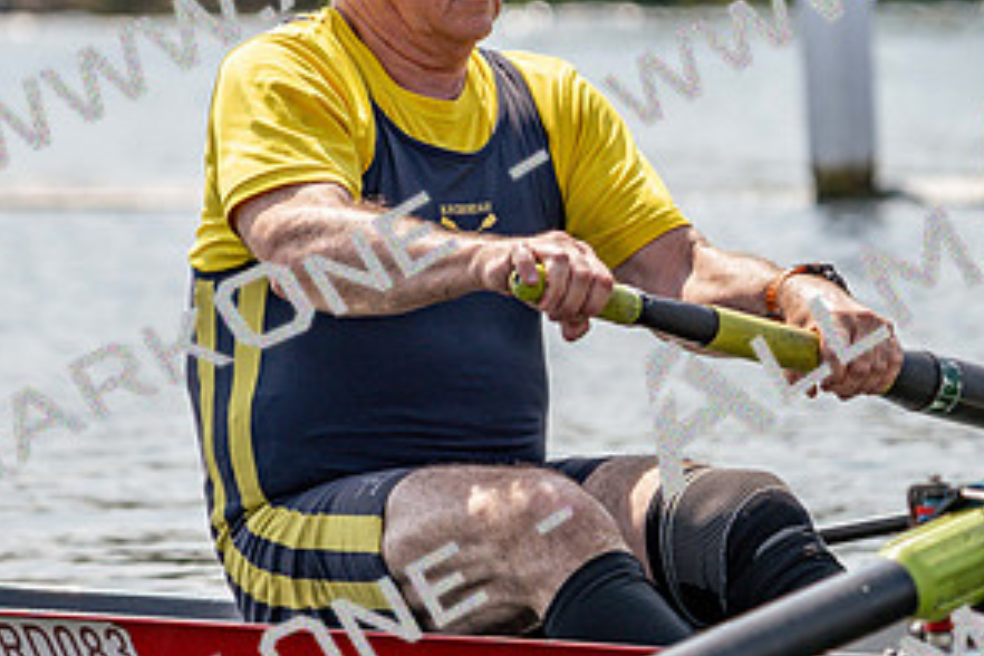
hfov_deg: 5.2
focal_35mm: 395
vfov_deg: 3.5
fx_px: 10796
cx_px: 358
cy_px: 182
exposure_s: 1/1600
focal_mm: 200
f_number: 5.6
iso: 200
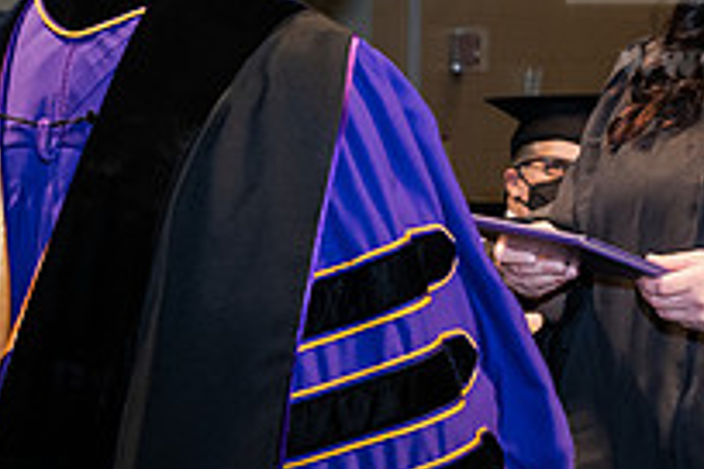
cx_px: 462
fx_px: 3442
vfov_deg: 7.8
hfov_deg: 11.7
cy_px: 133
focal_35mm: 176
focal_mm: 62
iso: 1600
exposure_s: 1/200
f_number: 6.3
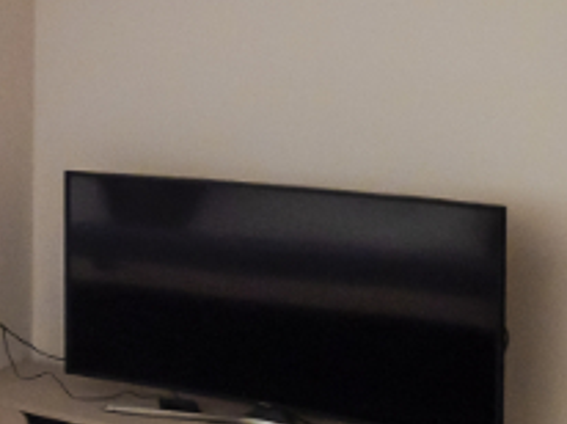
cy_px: 69
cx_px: -388
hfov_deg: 21.4
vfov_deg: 21.2
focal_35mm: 68
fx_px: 1113
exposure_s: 1/80
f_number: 4
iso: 400
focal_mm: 7
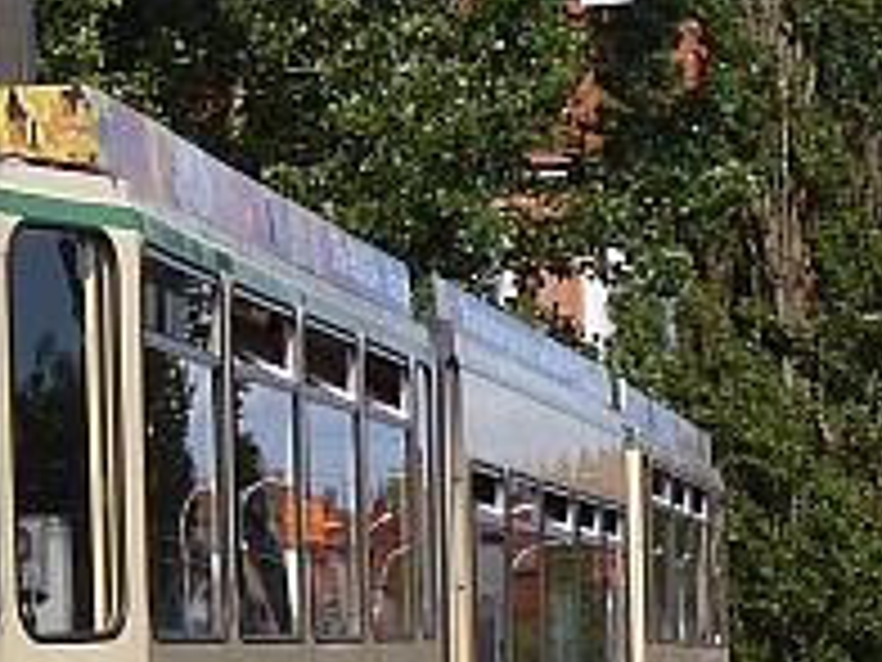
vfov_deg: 11.1
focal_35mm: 134
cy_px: 351
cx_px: -117
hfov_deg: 14.3
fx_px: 3414
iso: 100
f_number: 4.5
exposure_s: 1/500
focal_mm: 7.4
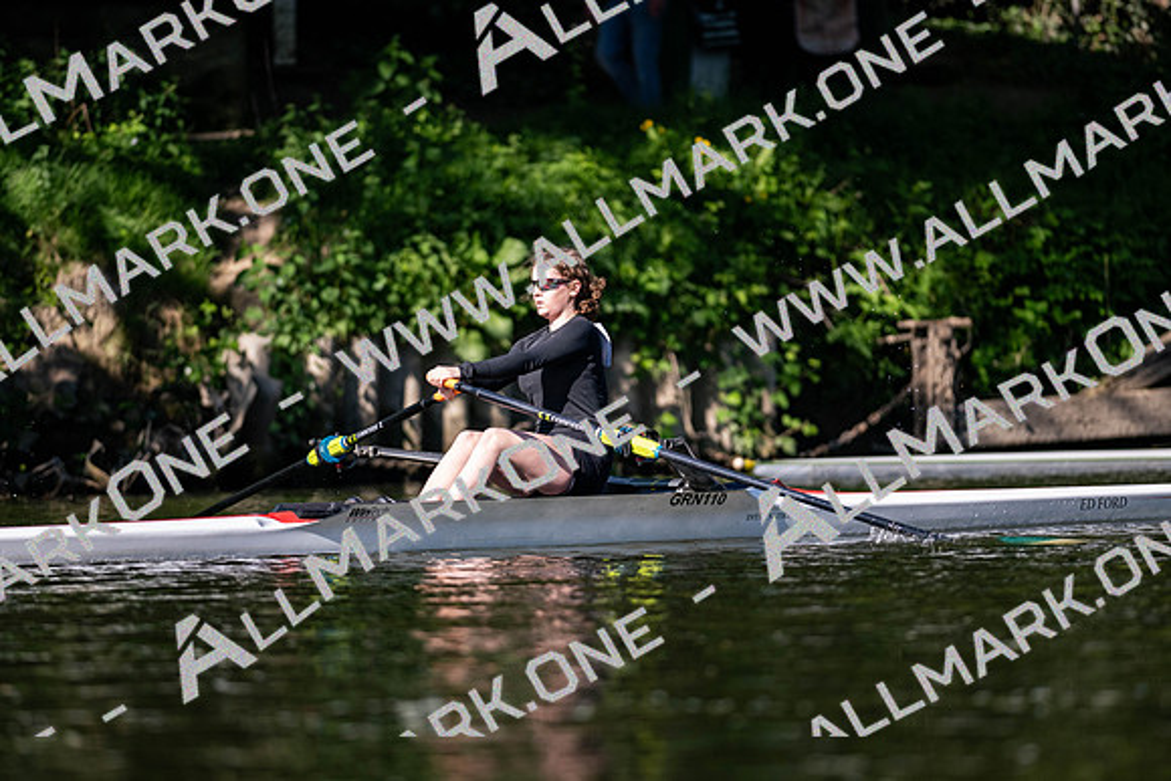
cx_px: 586
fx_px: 9760
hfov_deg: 6.9
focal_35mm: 300
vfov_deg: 4.6
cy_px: 390
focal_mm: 300
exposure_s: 1/2000
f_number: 4
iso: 500
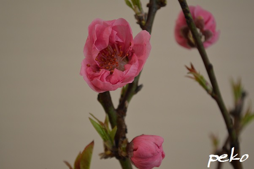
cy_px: 84
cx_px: 127
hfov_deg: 27.0
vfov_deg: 18.1
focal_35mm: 75
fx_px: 529
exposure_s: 1/50
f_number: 5.6
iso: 800
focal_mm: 50
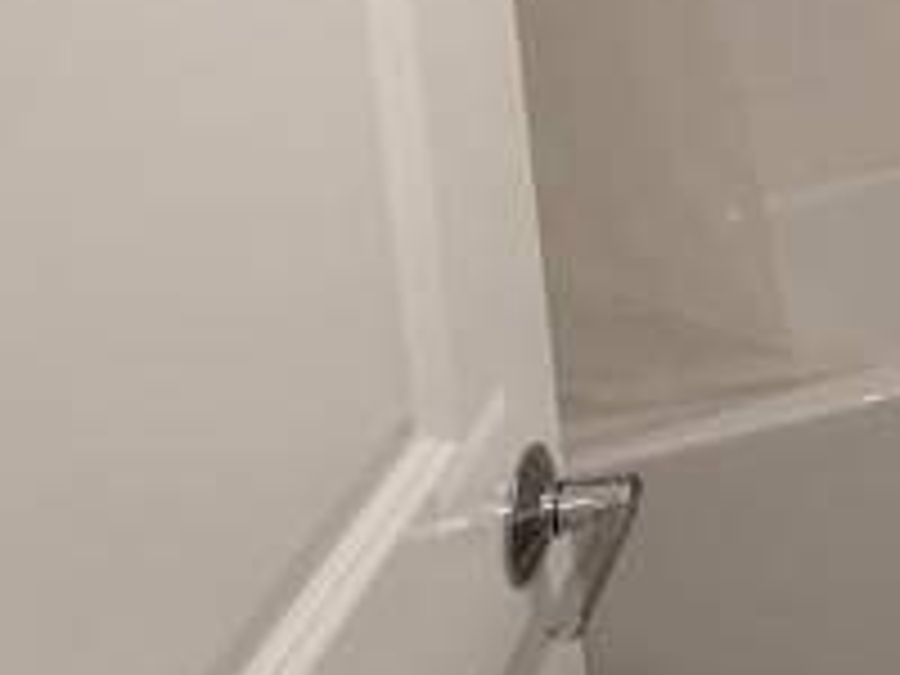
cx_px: 1368
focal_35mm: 56
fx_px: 1456
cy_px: -266
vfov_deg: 22.5
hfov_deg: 25.4
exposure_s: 1/120
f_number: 2.2
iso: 250
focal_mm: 2.22
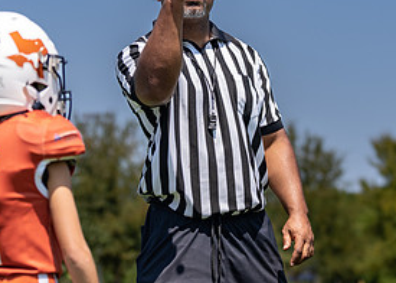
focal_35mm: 163
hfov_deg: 12.3
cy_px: 154
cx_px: 259
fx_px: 1832
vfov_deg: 8.8
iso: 100
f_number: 2.8
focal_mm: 70
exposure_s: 1/1600
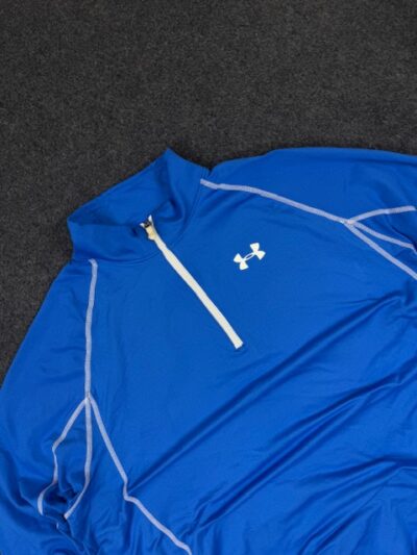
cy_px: 278
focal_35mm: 24
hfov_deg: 56.8
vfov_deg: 71.6
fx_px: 385
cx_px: 208
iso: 64
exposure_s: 1/100
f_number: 1.78
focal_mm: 6.76
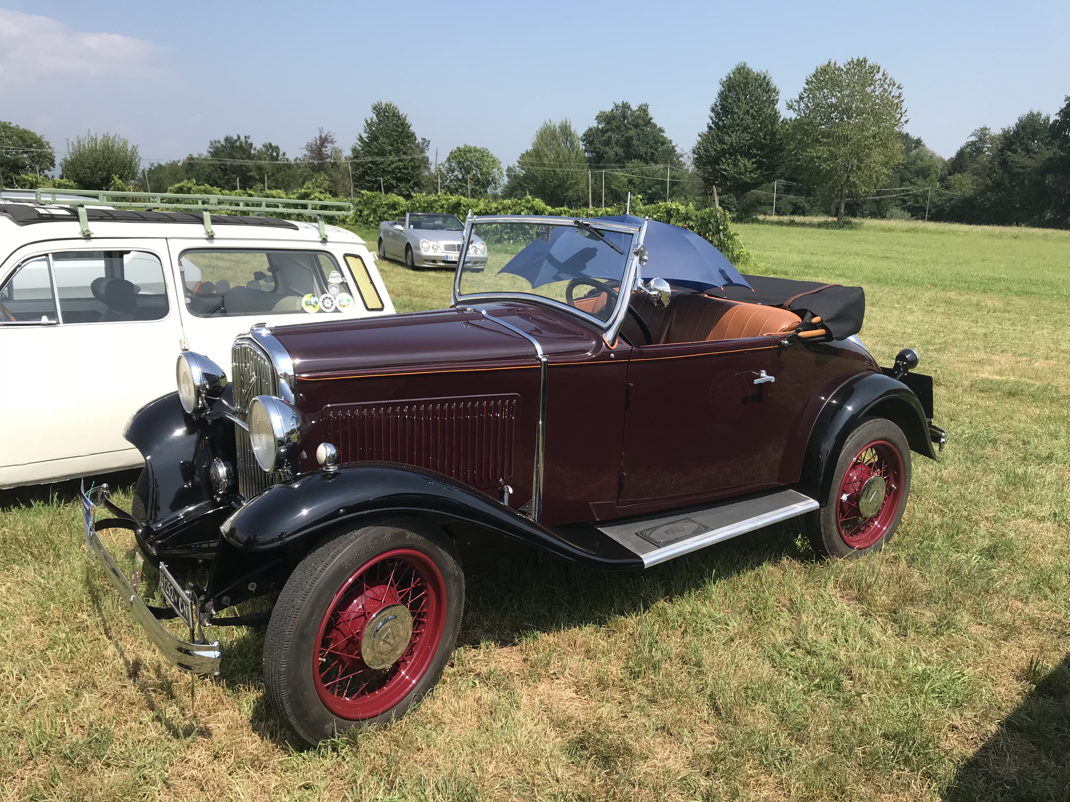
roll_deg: +0.4
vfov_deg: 49.7
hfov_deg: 63.4
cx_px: 535
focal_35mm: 28
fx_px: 865
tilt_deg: -14.2
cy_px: 401
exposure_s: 1/1742
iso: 20
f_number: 1.8
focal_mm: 3.99
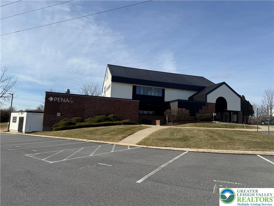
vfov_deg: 56.8
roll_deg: -3.1
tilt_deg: +7.0
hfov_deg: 71.6
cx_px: 137
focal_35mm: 24
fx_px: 190
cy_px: 103
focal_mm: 6.76
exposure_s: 1/4975
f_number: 1.78
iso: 80
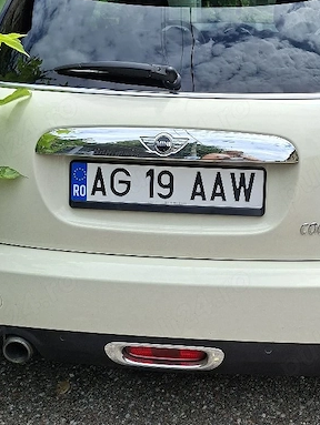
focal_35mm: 48
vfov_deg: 39.5
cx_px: 222
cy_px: 178
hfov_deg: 30.0
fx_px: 591
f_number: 1.8
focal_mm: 5.54
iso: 50
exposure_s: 1/1429
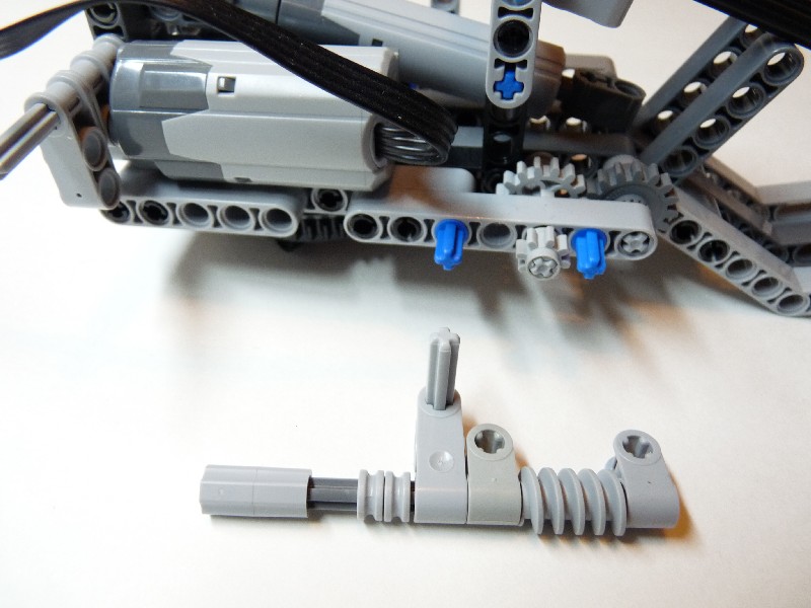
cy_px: 304
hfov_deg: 65.3
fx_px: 633
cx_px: 406
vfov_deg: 51.4
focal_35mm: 27
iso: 250
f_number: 2.8
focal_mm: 4.8
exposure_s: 1/30
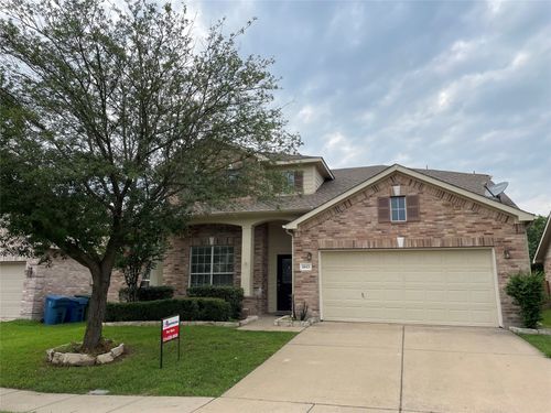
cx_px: 276
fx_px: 414
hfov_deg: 67.3
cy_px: 206
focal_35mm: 26
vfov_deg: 53.1
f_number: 1.6
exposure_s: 1/3401
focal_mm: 4.2
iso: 32
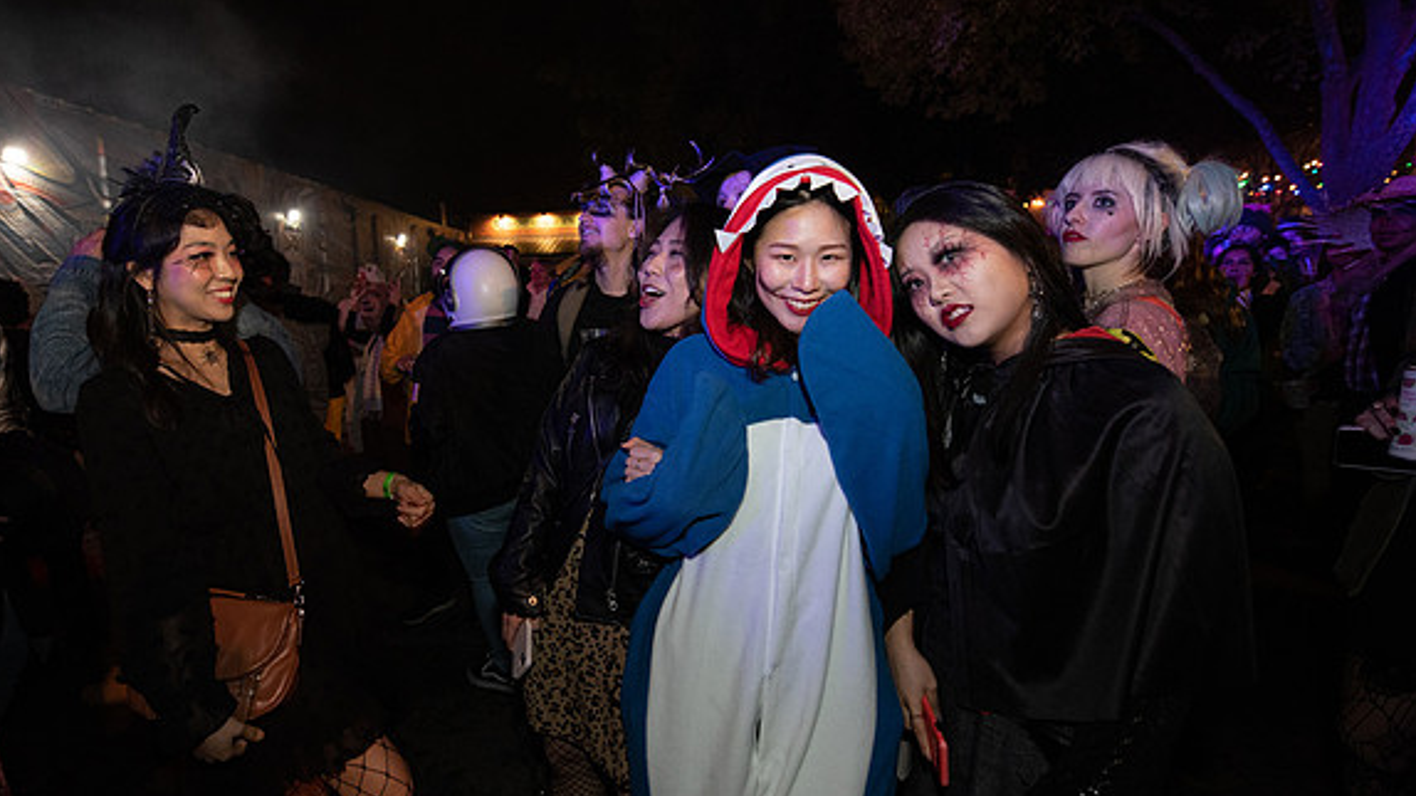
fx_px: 638
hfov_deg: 95.2
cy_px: 384
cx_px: 600
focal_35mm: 17
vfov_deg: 63.9
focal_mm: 14
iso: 2000
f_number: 3.5
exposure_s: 1/60
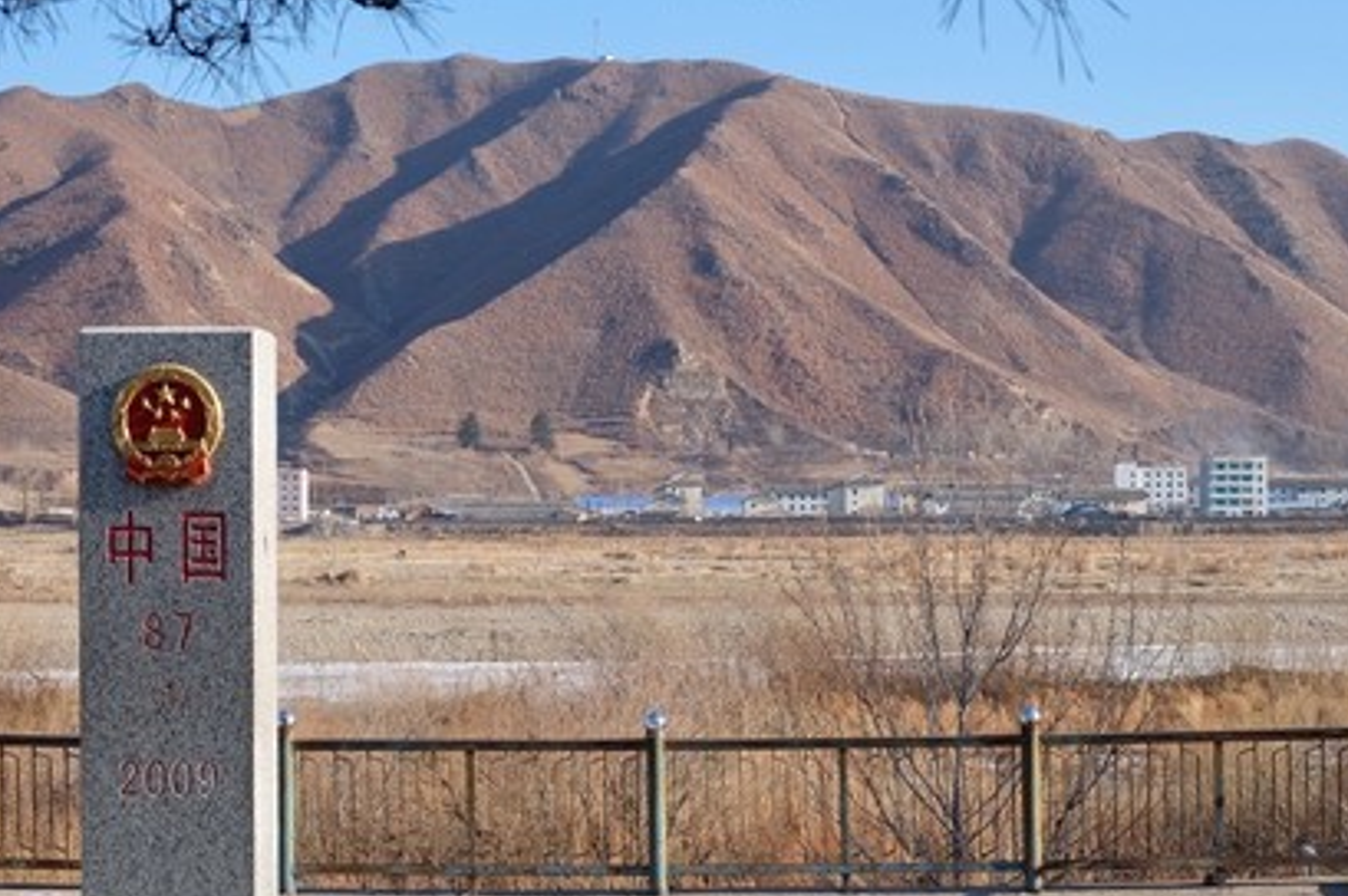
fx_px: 2582
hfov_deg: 29.3
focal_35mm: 69
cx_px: 695
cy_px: 540
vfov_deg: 19.7
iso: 400
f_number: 9
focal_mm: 31.5
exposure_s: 1/350
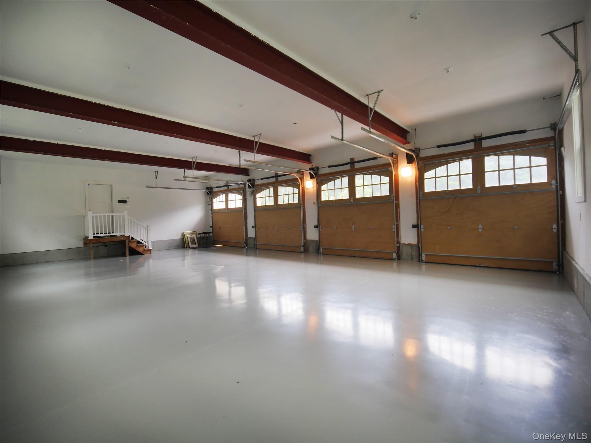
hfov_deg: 102.1
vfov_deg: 85.7
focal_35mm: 14
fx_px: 239
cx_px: 296
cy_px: 222
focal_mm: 7
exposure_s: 1/30
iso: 200
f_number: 2.8
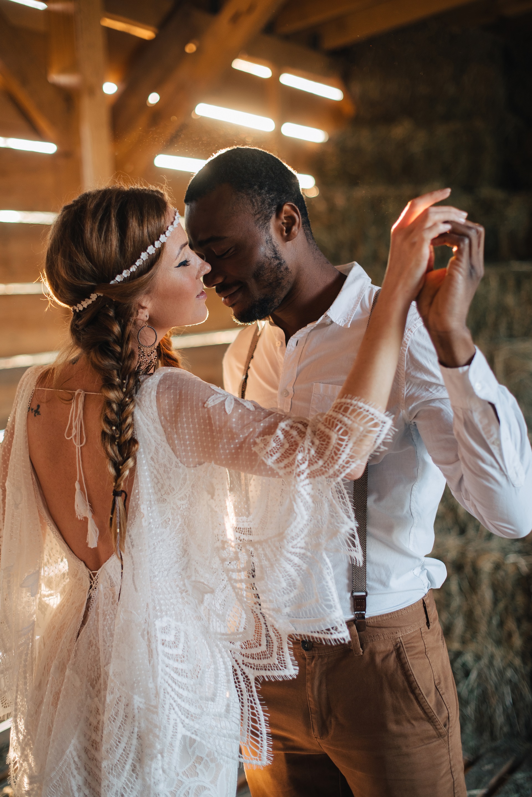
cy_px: 398
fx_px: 1107
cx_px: 266
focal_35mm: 50
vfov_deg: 39.6
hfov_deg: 27.0
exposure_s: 1/125
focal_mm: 50
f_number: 2
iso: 200
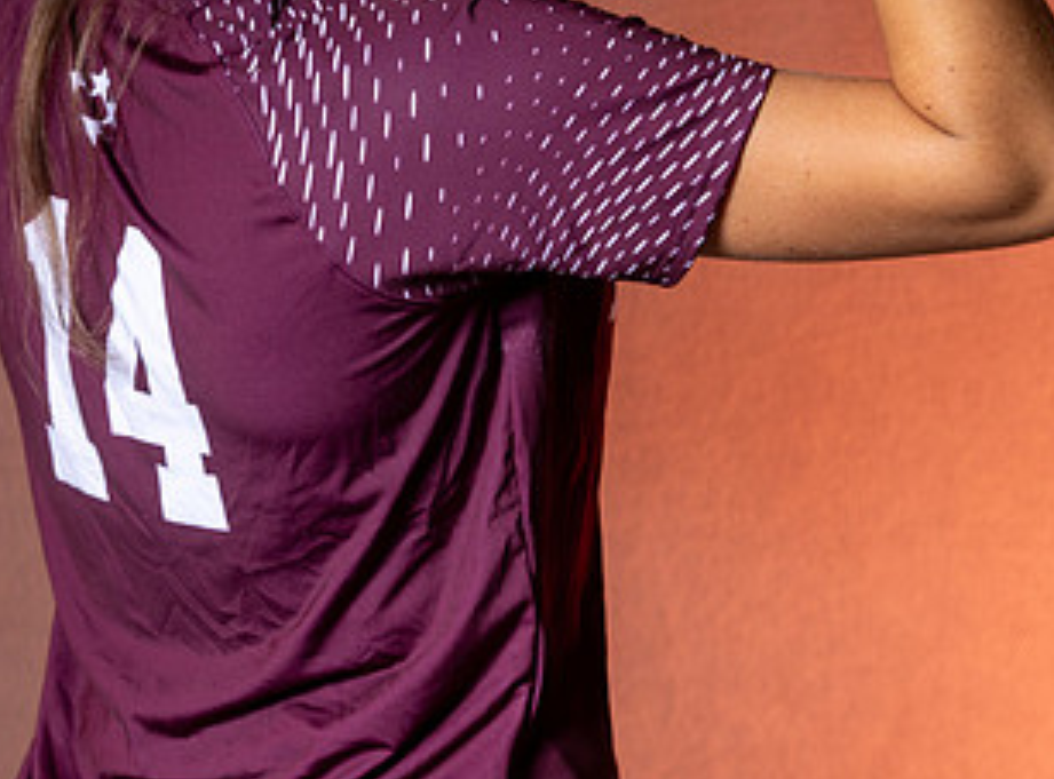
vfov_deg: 6.3
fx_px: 7059
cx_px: 306
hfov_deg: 8.5
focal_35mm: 233
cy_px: 53
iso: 80
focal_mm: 95
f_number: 8
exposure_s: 1/200
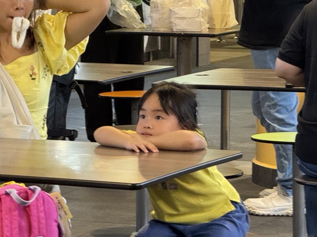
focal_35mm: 239
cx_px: 89
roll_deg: +0.2
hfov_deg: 8.3
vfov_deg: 6.2
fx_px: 2188
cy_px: 115
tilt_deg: -5.9
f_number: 2.8
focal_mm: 15.66
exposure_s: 1/50
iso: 320
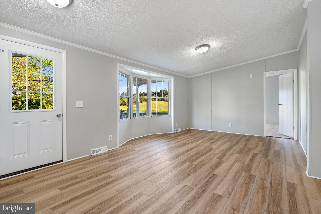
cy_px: 107
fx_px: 143
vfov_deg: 73.7
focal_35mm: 16
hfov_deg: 96.7
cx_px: 160
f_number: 8
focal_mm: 16
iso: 640
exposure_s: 1/640
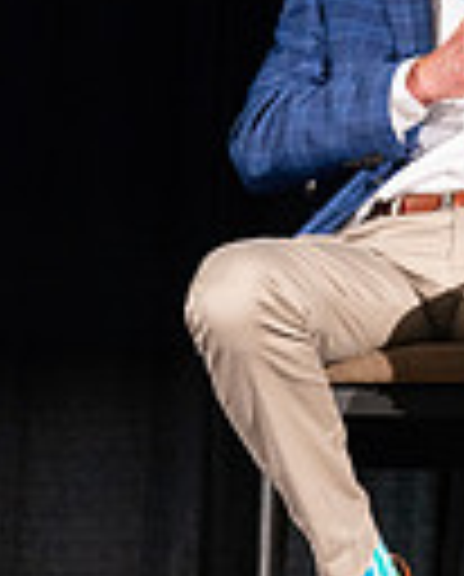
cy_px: 117
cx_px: 487
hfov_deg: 5.5
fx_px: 4789
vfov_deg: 6.9
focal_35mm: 280
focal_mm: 85
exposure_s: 1/200
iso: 1250
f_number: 4.5
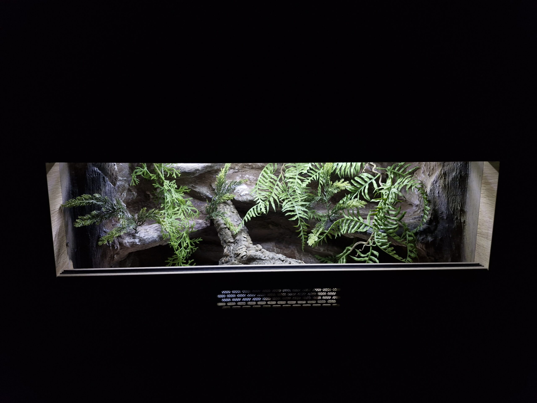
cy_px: 202
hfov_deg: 73.9
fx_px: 357
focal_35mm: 23
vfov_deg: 58.9
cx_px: 268
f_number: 1.8
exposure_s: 1/100
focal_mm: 5.54
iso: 50
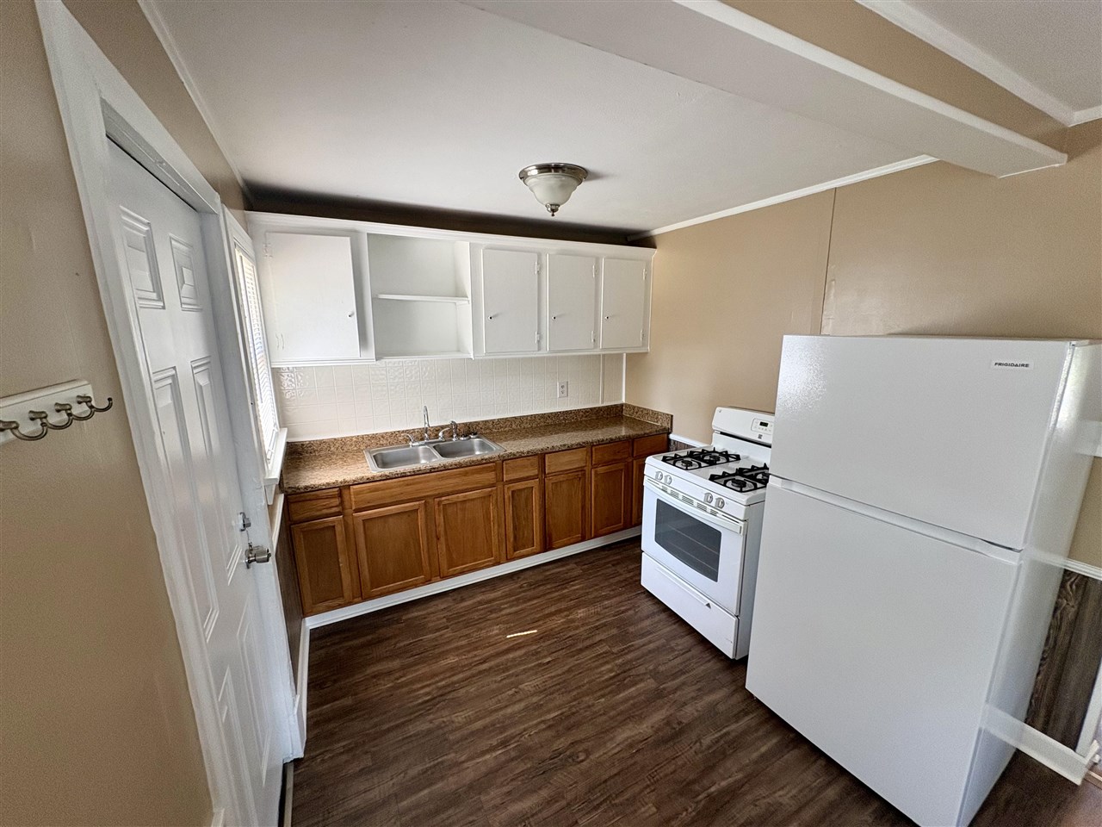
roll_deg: +0.9
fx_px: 446
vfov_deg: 85.7
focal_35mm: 14
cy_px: 414
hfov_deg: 102.1
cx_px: 551
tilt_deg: -11.3
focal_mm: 2.22
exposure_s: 1/99
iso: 160
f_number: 2.2
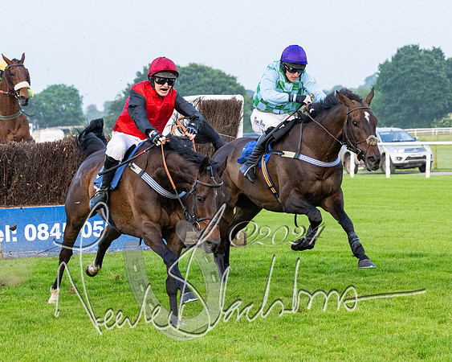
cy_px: 161
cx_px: 313
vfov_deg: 10.0
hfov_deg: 12.5
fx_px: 2065
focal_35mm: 154
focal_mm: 70
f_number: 4
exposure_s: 1/2000
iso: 1250
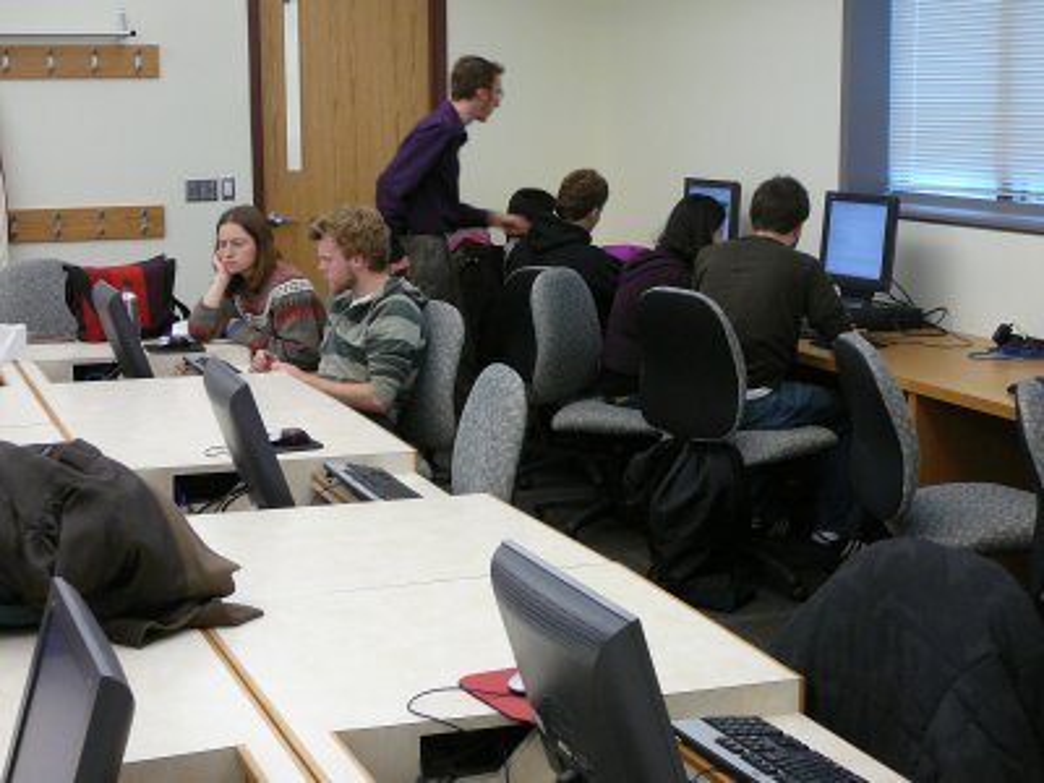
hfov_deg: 32.7
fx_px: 1779
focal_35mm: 59
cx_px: 522
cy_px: 392
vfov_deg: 24.8
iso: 200
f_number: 3.5
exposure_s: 1/25
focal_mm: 8.7
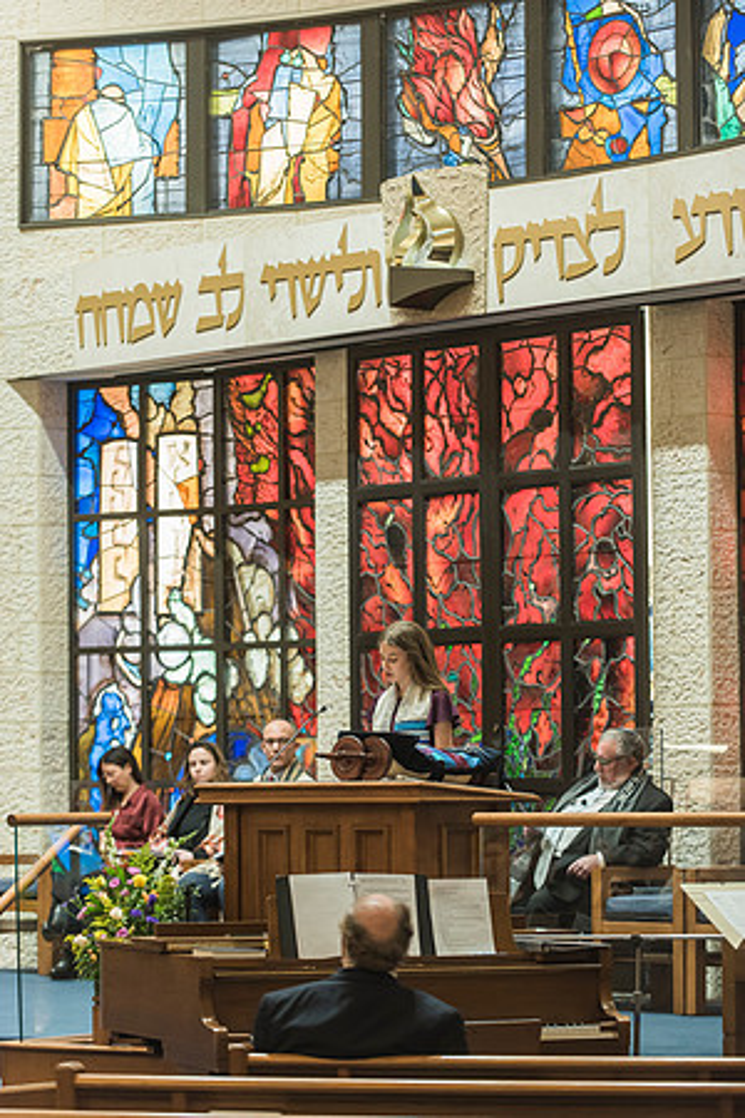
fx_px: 3725
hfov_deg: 11.4
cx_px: 372
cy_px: 559
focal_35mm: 120
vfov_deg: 17.1
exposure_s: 1/100
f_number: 2.8
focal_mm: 120
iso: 1250
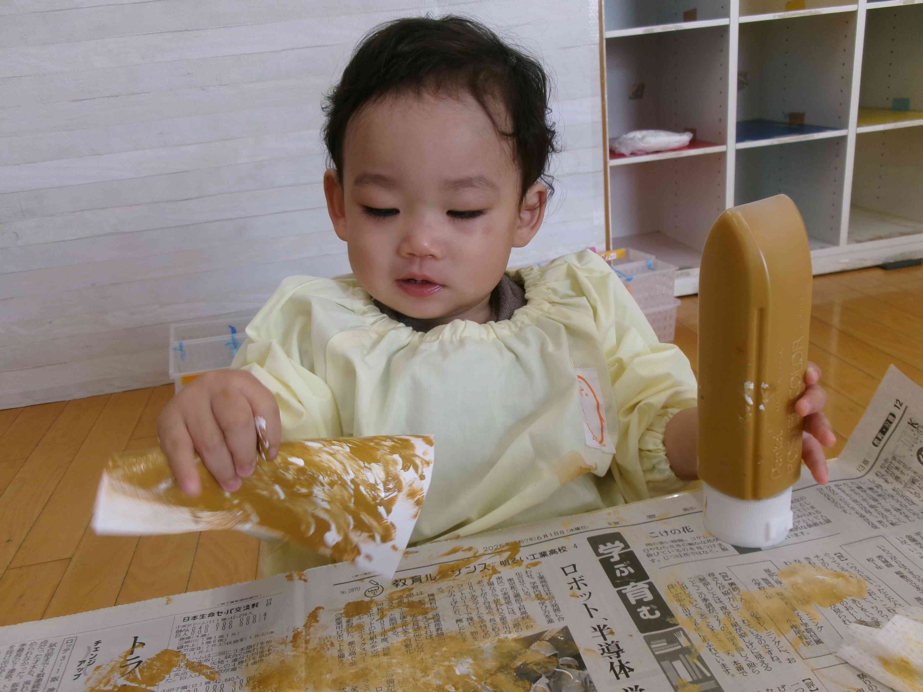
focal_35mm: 28
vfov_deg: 49.7
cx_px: 462
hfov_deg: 63.4
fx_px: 747
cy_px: 346
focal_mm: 5.1
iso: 113
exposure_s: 1/60
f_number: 3.9
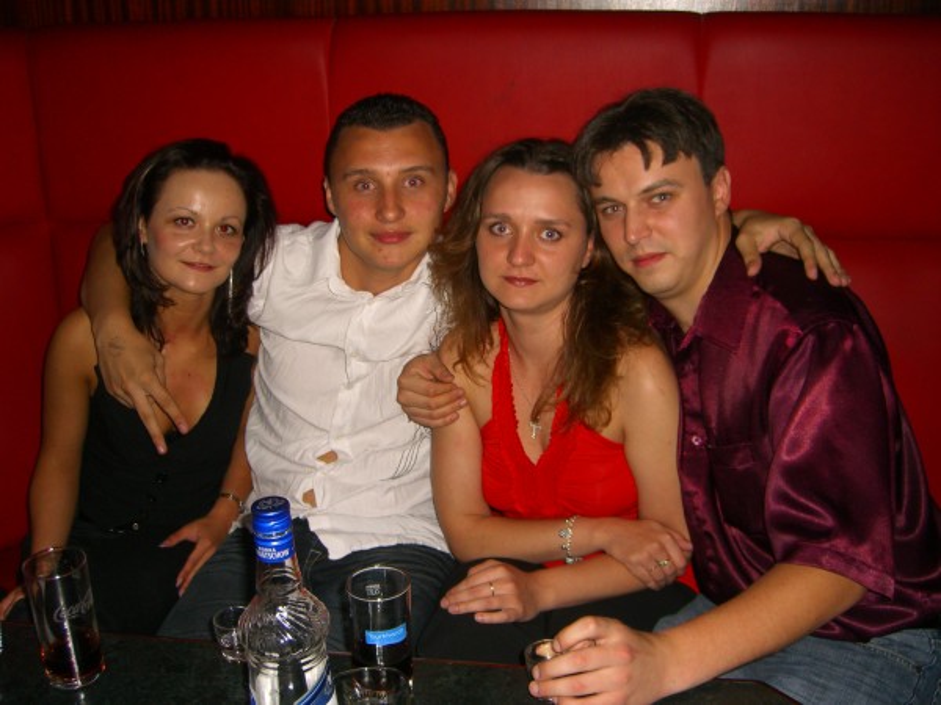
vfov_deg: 37.7
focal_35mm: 38
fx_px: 1033
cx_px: 470
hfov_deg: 49.0
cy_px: 352
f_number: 2.8
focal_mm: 7.9
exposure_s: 1/60
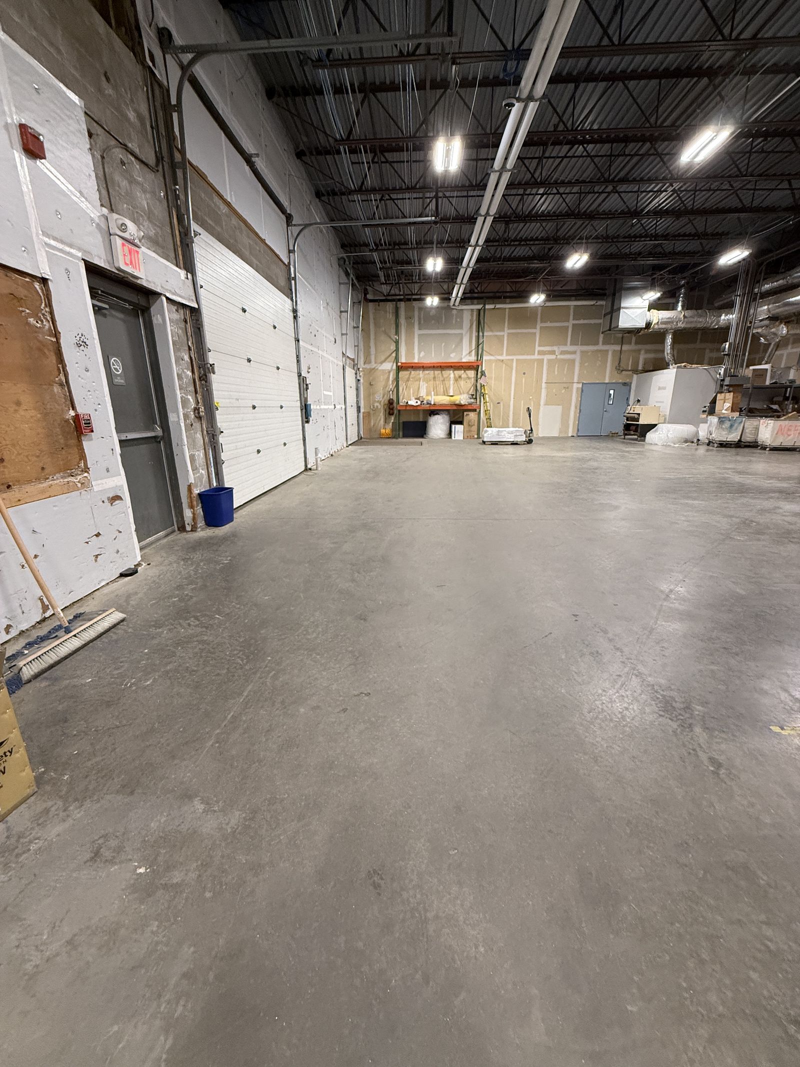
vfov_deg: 102.1
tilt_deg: -15.7
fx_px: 431
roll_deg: +0.4
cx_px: 400
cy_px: 534
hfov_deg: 85.7
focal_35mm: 14
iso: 320
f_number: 2.2
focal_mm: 2.22
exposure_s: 1/98
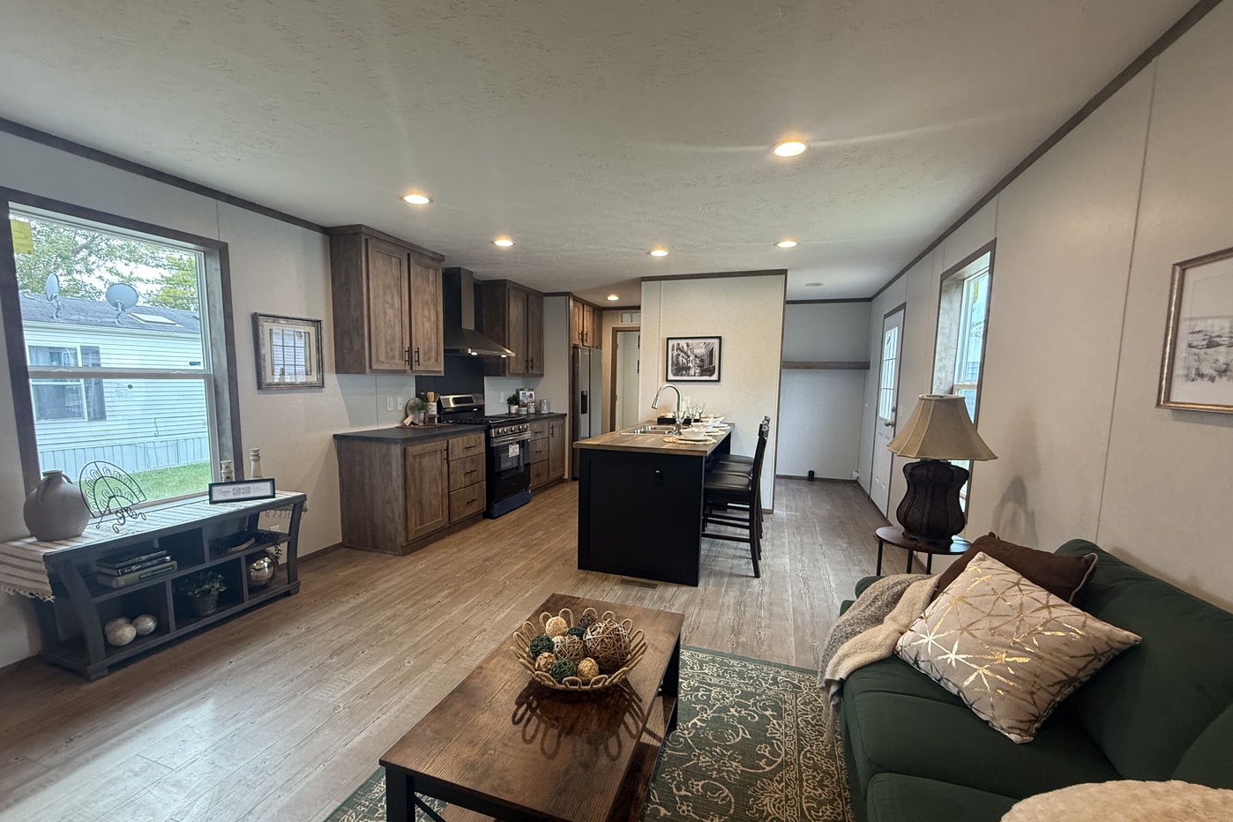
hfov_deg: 100.4
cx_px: 599
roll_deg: -0.6
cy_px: 437
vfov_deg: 77.2
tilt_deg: -6.1
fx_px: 514
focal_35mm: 15
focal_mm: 2.22
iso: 250
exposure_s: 1/120
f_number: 2.2
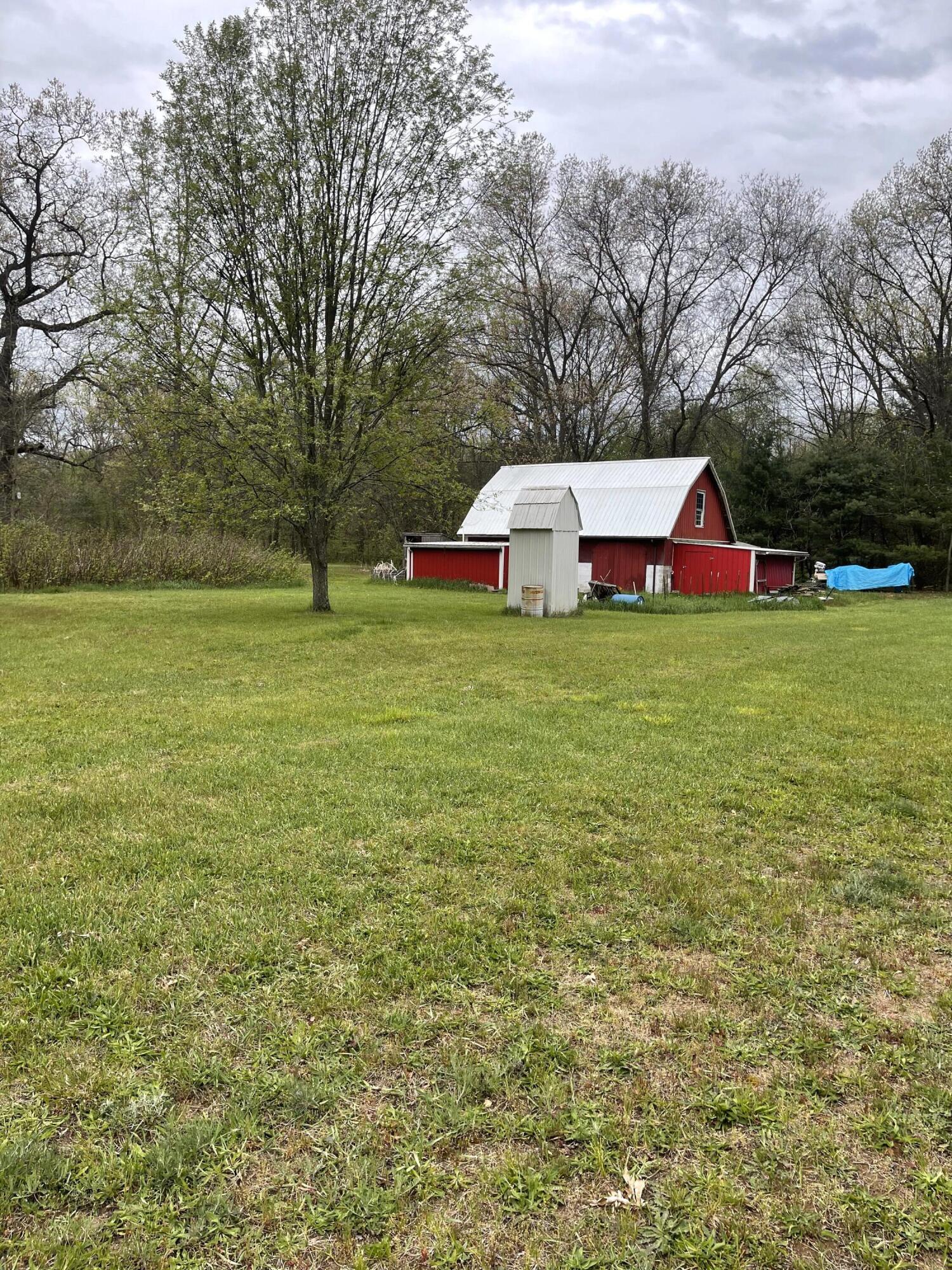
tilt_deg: -5.0
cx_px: 476
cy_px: 635
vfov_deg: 69.4
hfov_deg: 54.9
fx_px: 917
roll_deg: -0.1
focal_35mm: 25
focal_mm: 5.1
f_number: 1.6
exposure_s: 1/136
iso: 32
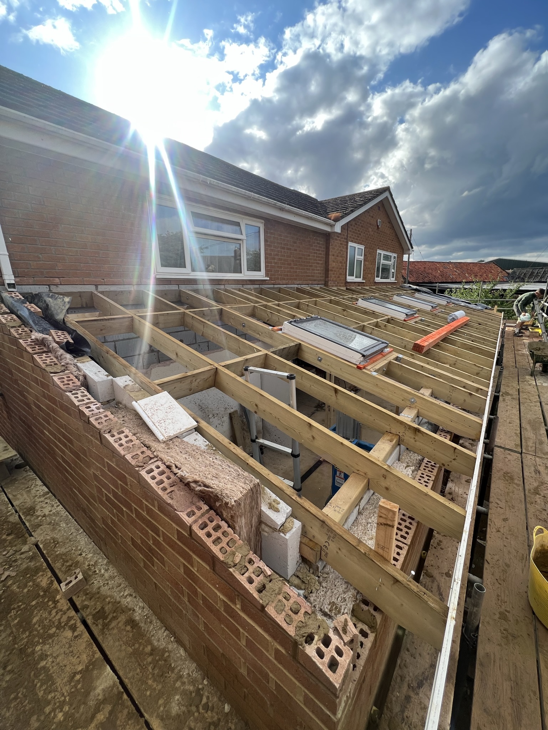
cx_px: 274
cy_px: 365
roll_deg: +1.1
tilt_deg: -14.6
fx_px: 274
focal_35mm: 13
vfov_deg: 106.2
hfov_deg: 89.9
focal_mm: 1.57
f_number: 1.8
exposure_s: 1/827
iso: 32
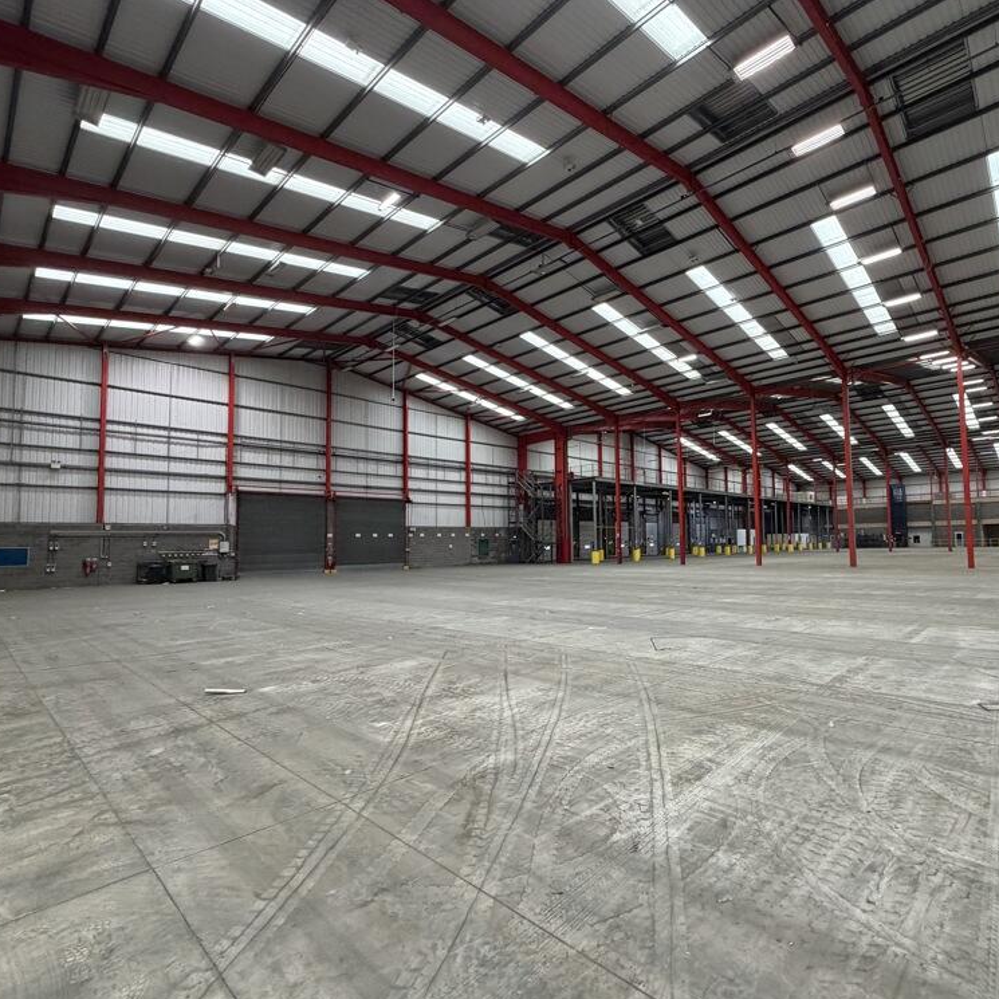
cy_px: 512
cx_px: 626
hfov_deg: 82.3
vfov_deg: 84.0
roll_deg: +1.8
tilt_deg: +2.9
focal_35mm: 17
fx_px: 555
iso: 320
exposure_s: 1/121
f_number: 2.2
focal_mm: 2.22
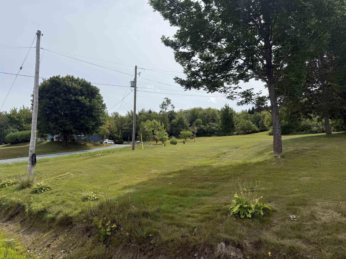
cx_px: 173
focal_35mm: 24
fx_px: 240
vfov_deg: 56.8
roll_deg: -1.6
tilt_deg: +7.8
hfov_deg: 71.6
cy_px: 130
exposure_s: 1/7353
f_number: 1.78
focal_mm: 6.76
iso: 80
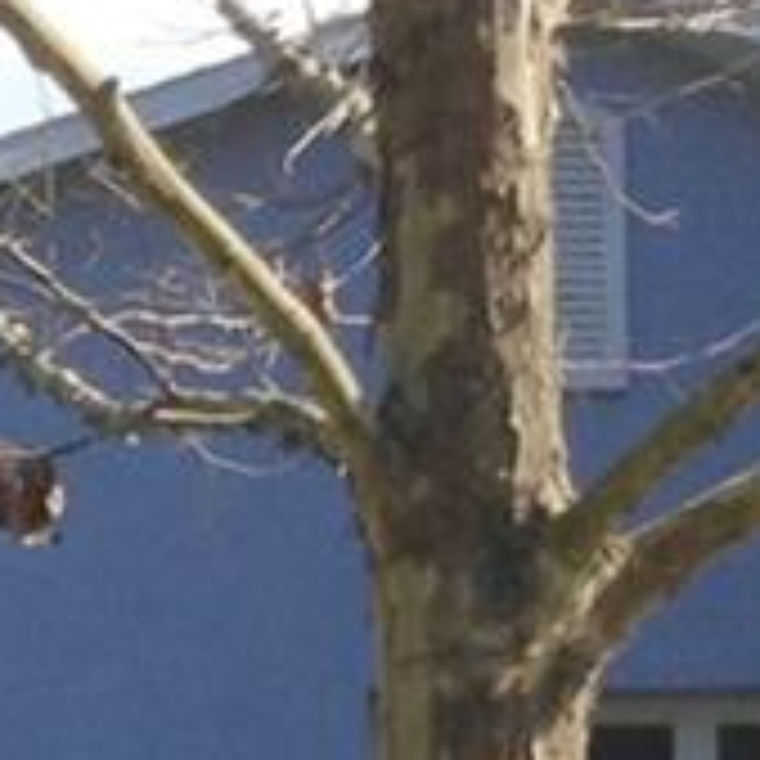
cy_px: 1052
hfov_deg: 9.2
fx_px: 4397
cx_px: -832
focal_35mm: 177
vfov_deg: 9.7
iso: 25
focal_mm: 3.3
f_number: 2.4
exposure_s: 1/816
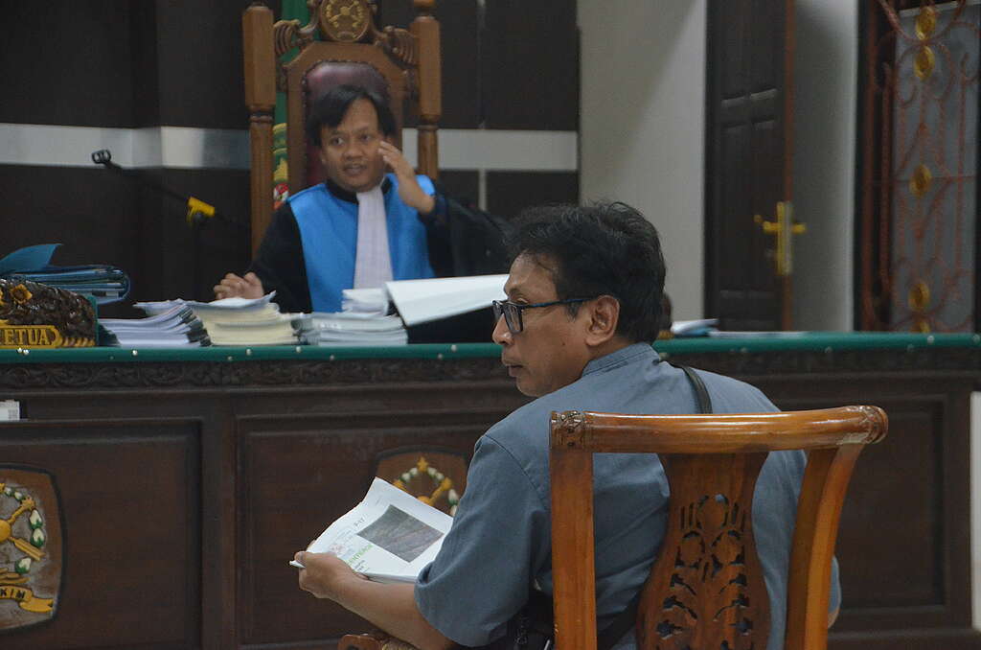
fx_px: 3181
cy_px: 325
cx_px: 490
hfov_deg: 17.5
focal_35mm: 117
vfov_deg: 11.7
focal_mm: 78
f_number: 5.6
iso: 3200
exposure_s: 1/200
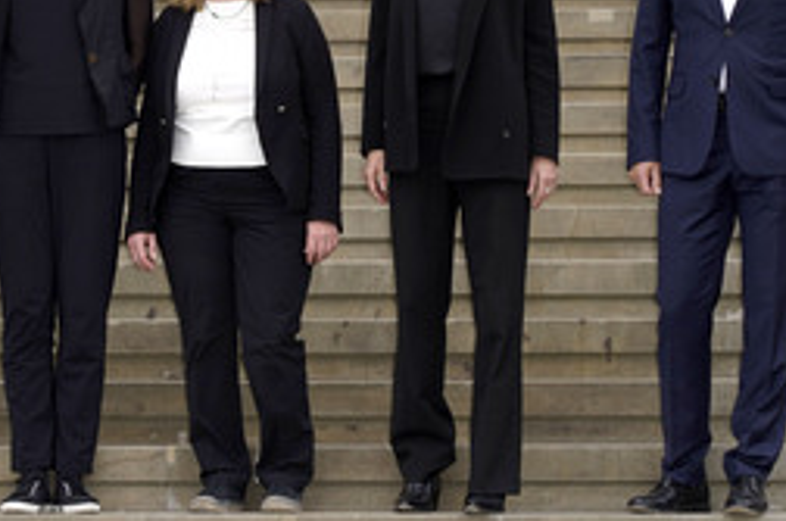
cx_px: 204
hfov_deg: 11.9
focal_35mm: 172
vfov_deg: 7.9
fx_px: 3748
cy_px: 106
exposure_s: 1/200
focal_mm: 96
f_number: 5.6
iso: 100
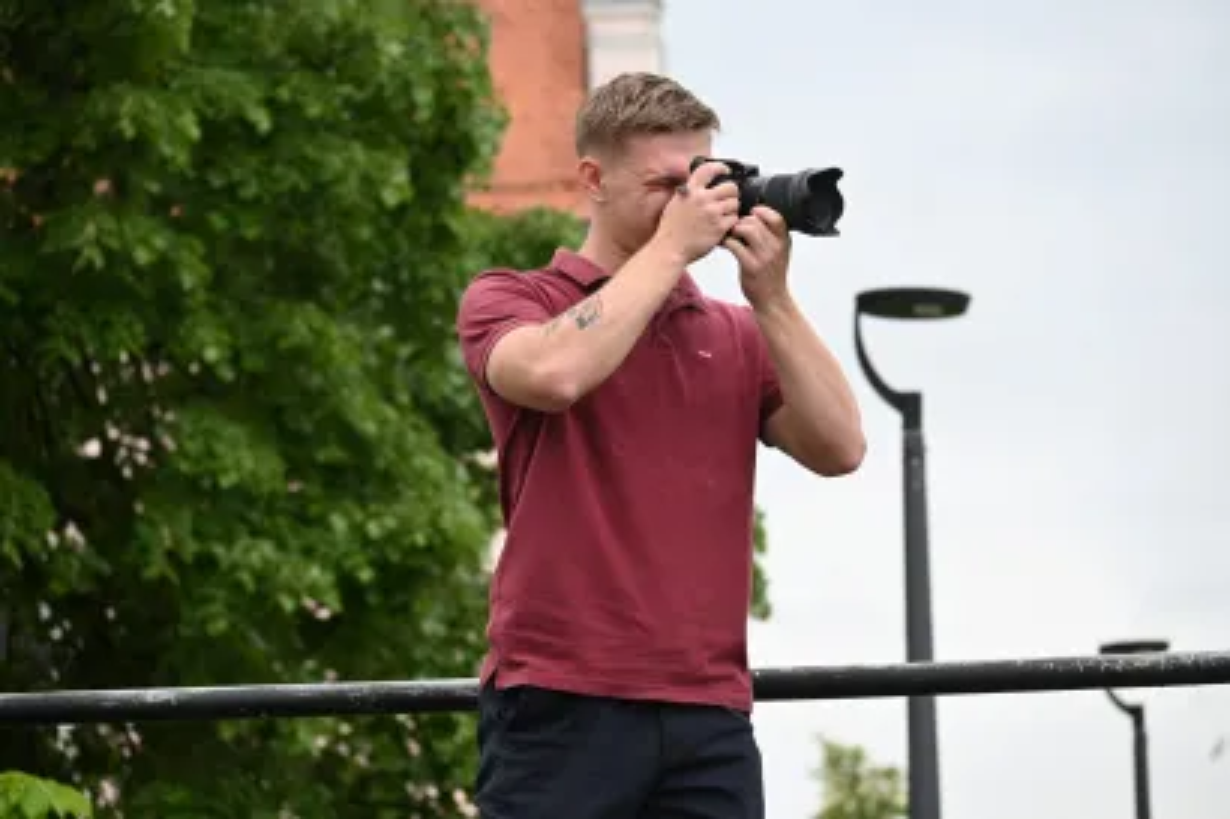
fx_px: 5635
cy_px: 410
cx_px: 615
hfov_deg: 12.5
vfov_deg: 8.3
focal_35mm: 165
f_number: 5
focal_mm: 110
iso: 280
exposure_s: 1/250
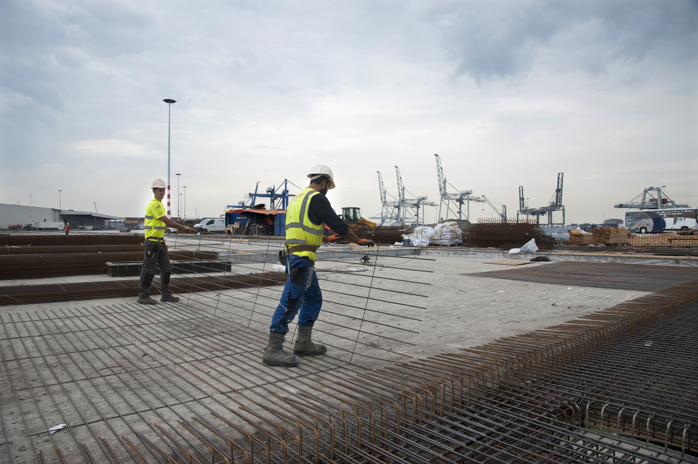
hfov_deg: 73.8
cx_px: 349
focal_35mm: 24
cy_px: 232
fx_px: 465
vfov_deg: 53.1
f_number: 8
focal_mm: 24
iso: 640
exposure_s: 1/500
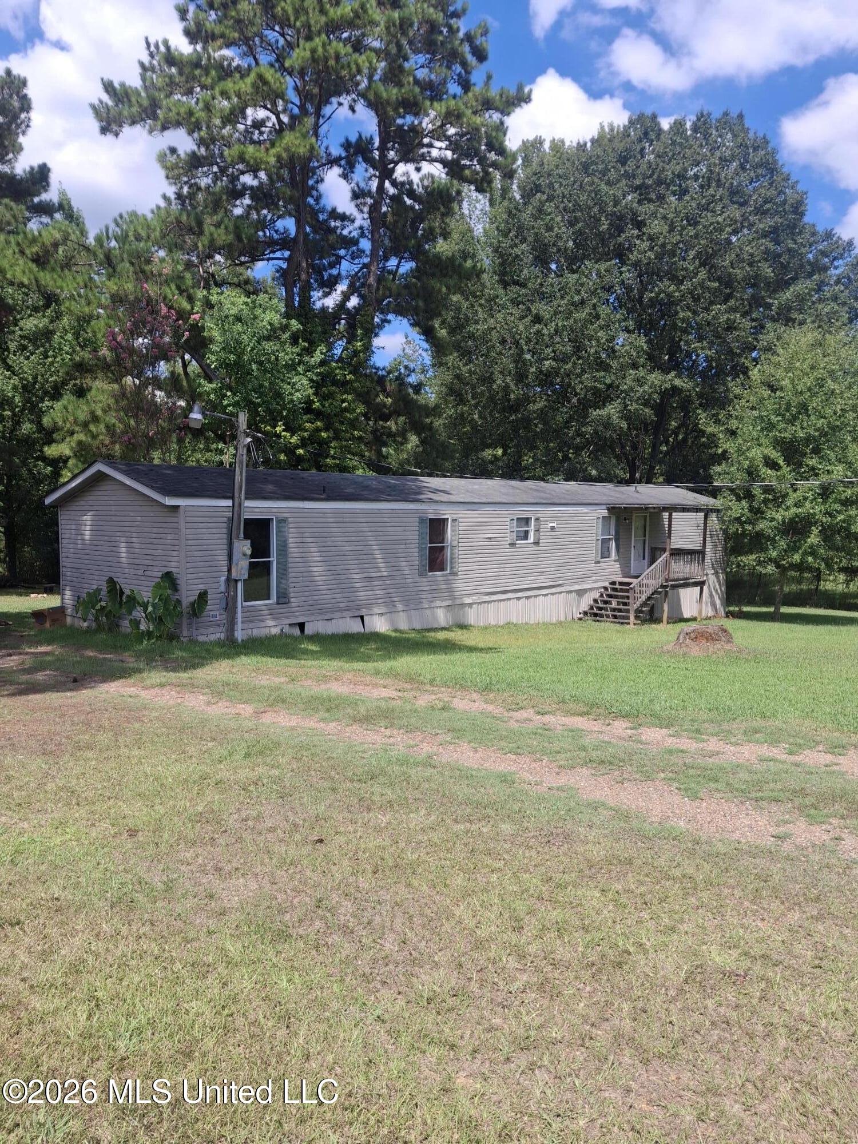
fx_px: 826
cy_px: 572
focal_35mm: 25
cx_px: 429
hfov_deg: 54.9
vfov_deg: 69.4
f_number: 1.8
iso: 25
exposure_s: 1/1188
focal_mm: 4.69
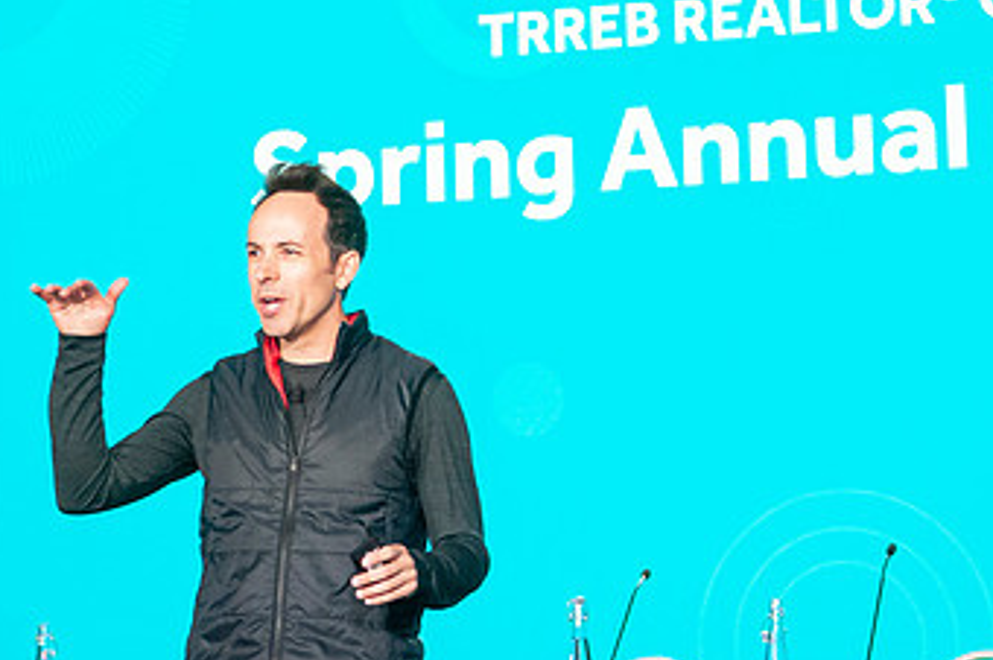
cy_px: 115
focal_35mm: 133
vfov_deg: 10.3
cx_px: 593
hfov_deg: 15.4
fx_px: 3665
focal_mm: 52
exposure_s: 1/250
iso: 1600
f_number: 4.5
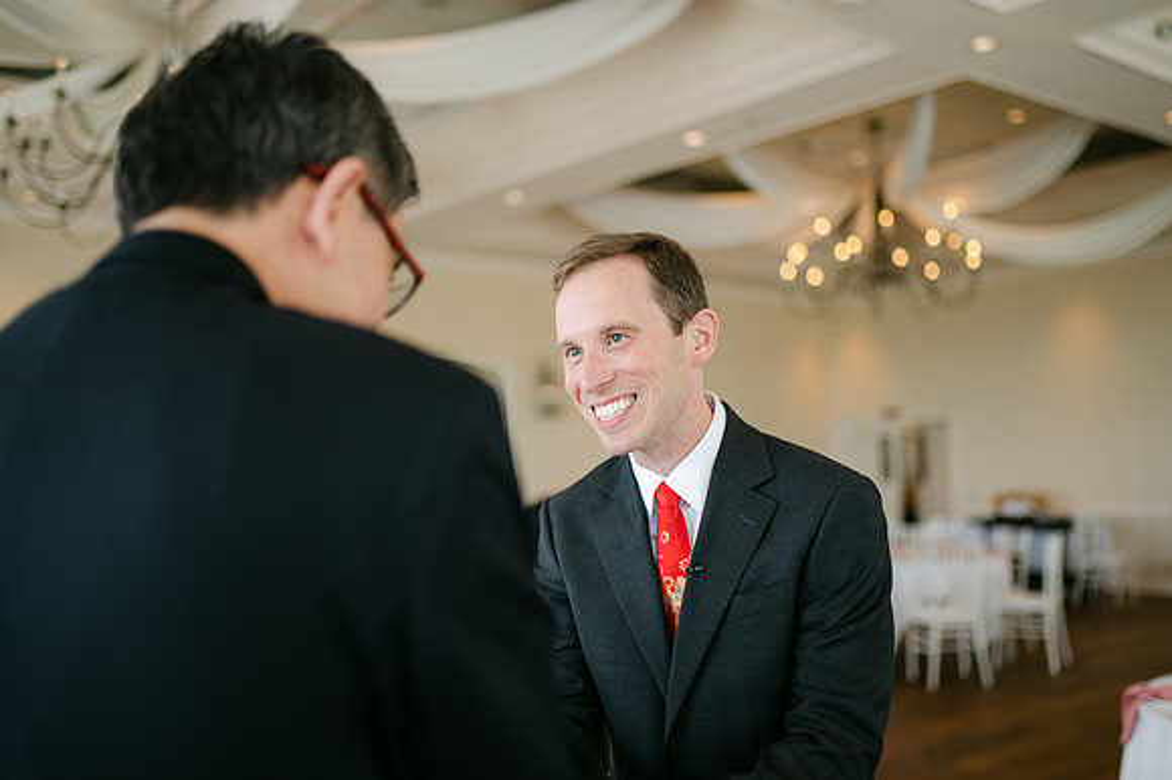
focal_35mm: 36
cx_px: 610
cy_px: 374
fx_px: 1186
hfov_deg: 52.6
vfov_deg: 36.4
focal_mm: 35
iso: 100
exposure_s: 1/250
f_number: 1.4
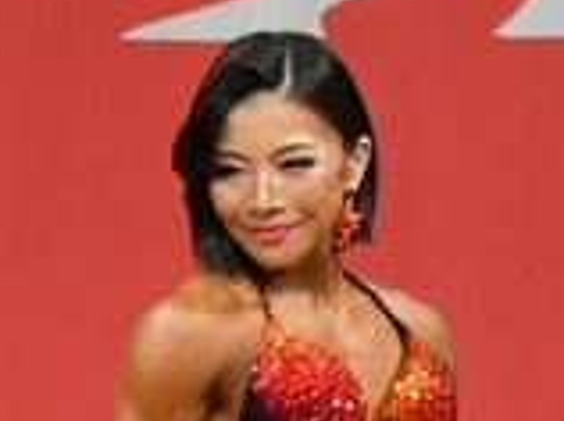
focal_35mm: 1344
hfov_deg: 1.5
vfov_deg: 1.1
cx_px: 469
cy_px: 806
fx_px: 21865
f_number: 5.6
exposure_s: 1/400
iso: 8000
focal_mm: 190
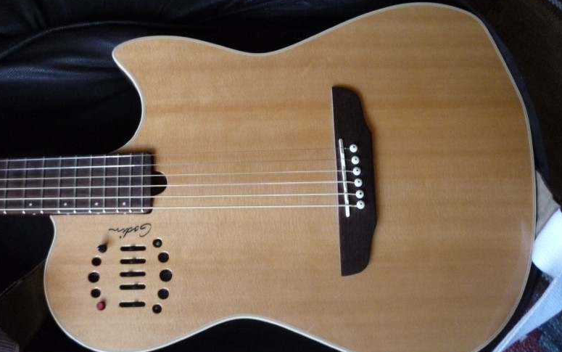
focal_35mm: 35
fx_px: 536
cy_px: 186
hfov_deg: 55.3
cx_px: 286
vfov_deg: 36.3
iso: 640
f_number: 3.3
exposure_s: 1/30
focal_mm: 5.2
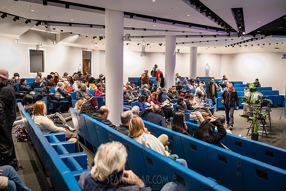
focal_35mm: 35
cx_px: 143
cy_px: 96
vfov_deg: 37.3
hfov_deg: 53.8
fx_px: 282
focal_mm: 35
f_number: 3.5
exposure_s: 1/320
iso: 8000
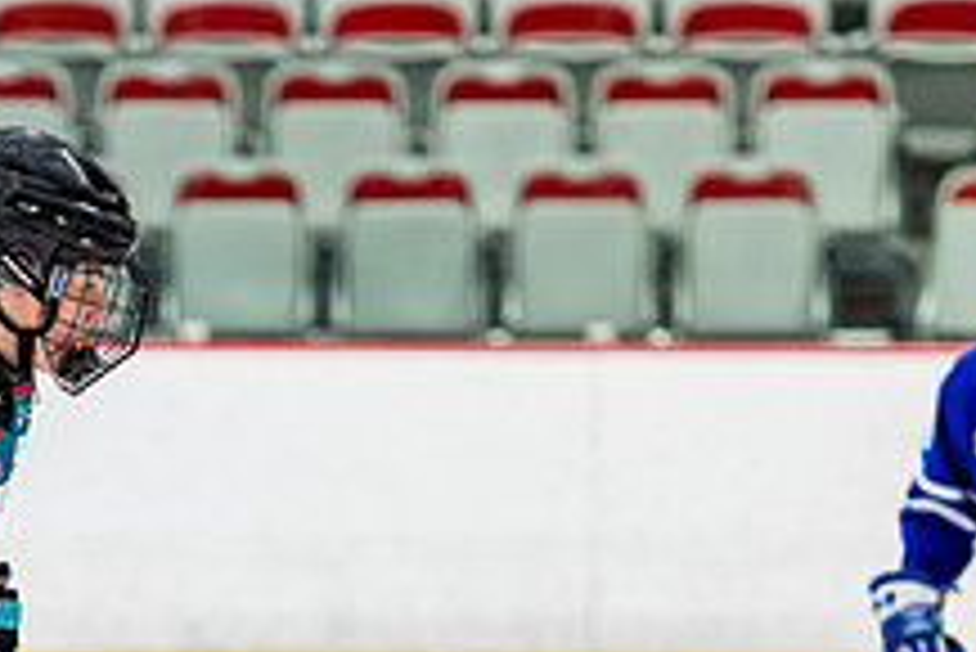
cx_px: 102
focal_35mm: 490
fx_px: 13293
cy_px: 975
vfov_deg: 2.8
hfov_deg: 4.2
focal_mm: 135
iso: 1600
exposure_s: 1/800
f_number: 3.2
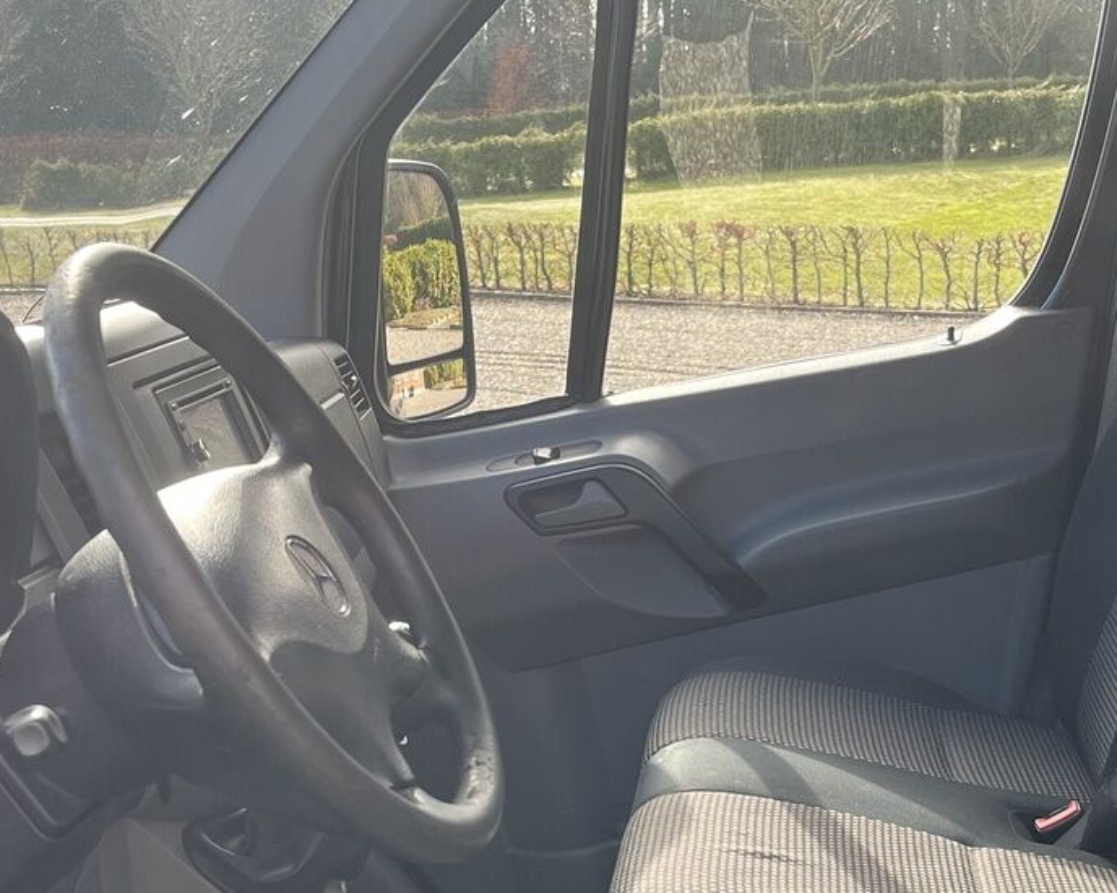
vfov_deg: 24.0
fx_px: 2082
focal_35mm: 63
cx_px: 571
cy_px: 662
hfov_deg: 30.0
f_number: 1.6
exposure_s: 1/478
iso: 50
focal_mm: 5.1
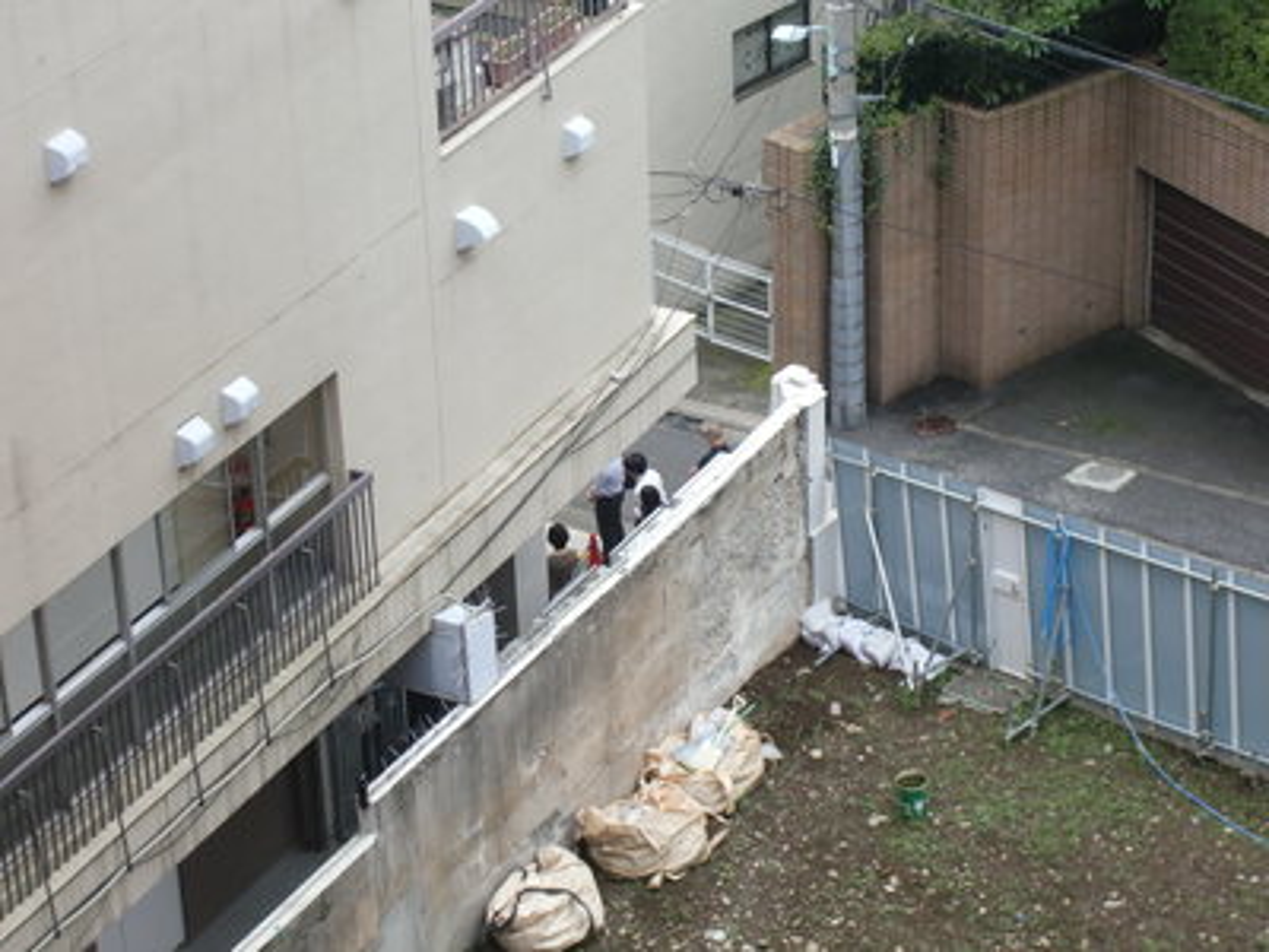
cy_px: 476
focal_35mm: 112
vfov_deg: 13.2
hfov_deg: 17.6
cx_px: 634
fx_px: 4106
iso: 100
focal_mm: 19.6
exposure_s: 1/100
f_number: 5.8
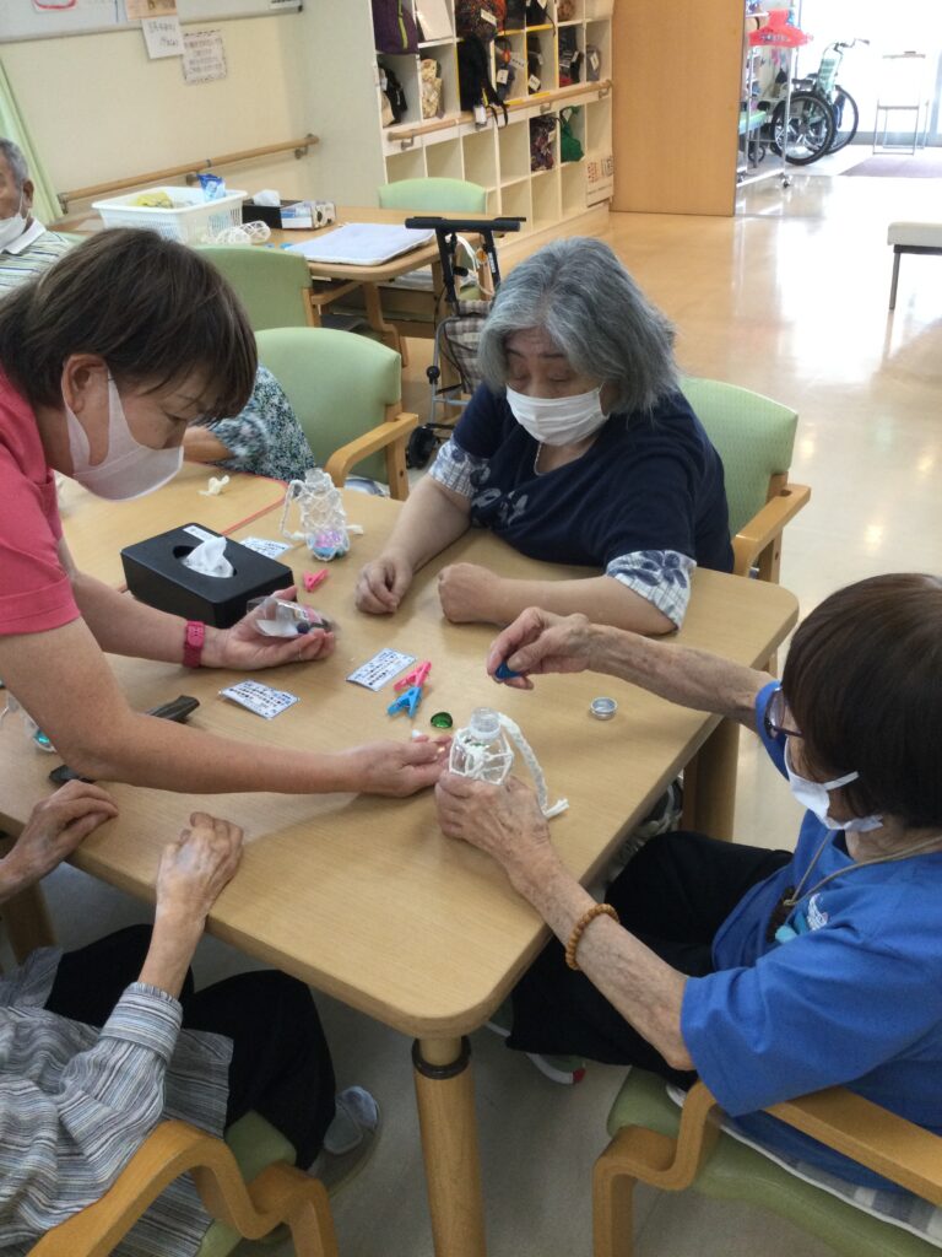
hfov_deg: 45.4
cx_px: 471
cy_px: 628
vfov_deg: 58.4
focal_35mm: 31
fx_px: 1125
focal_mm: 3.3
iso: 100
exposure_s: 1/30
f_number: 2.4
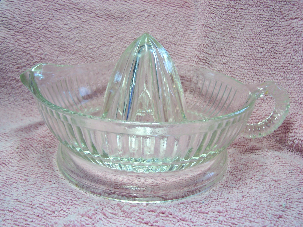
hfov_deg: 50.1
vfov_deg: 38.7
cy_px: 114
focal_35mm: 37
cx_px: 152
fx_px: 324
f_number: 2.8
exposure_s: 1/30
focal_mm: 5.6
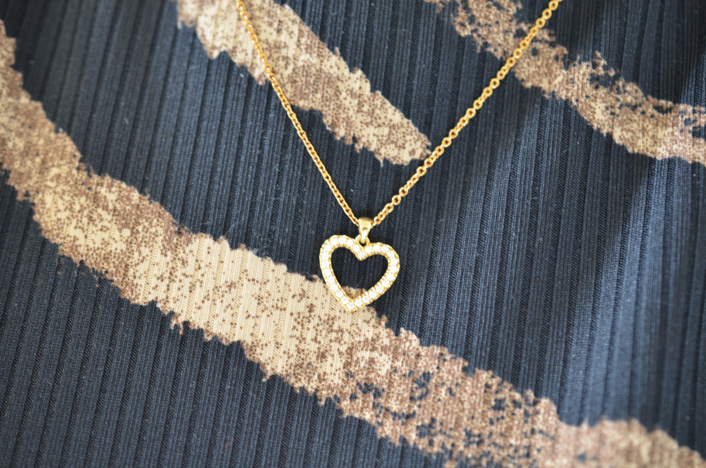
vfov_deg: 22.5
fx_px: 1174
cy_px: 234
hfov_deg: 33.5
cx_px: 353
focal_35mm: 60
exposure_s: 1/60
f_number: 4
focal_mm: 40
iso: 1000
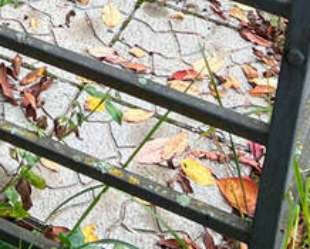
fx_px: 1093
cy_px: -283
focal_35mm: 119
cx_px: -4
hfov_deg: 15.8
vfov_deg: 11.4
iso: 40
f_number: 1.5
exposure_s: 1/191
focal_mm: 5.7
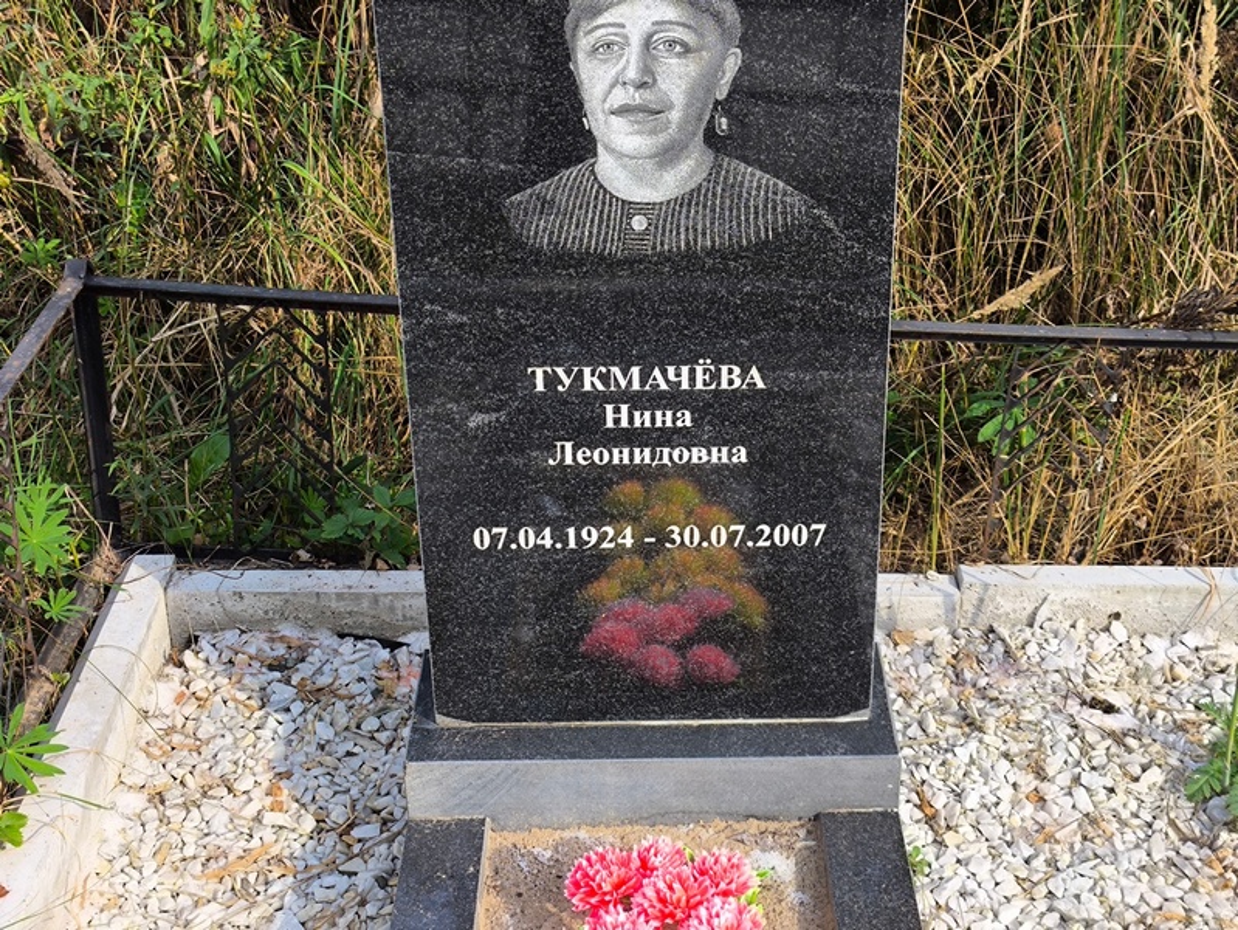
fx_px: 1789
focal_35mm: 50
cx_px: 619
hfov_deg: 38.2
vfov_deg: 29.1
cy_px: 465
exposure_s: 1/411
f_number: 1.7
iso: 50
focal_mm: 4.71
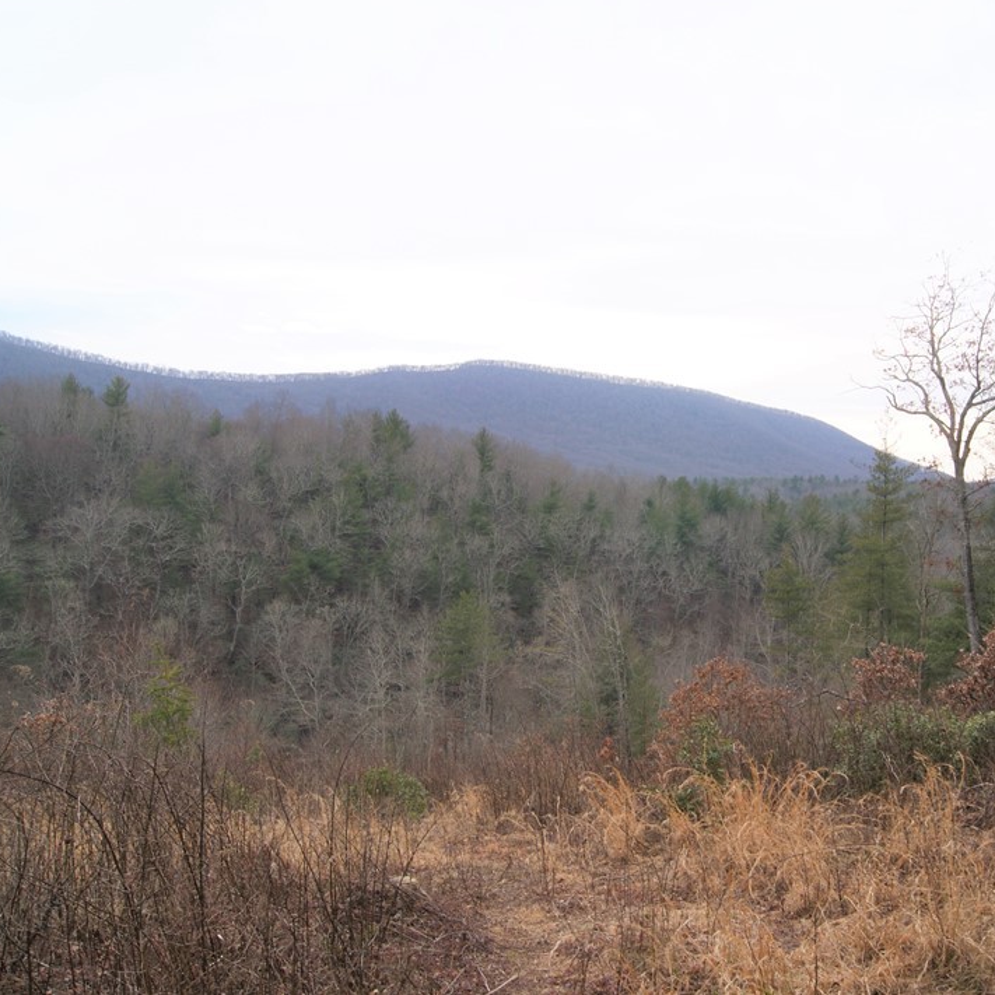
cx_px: 681
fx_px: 1138
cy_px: 490
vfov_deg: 47.2
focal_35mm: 35
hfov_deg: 46.3
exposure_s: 1/80
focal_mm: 18
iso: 100
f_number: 9
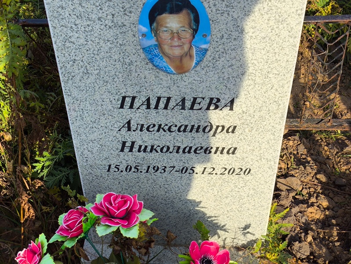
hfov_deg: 38.2
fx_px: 507
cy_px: 132
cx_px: 176
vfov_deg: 29.1
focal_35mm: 50
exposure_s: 1/927
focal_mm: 4.71
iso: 50
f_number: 1.7
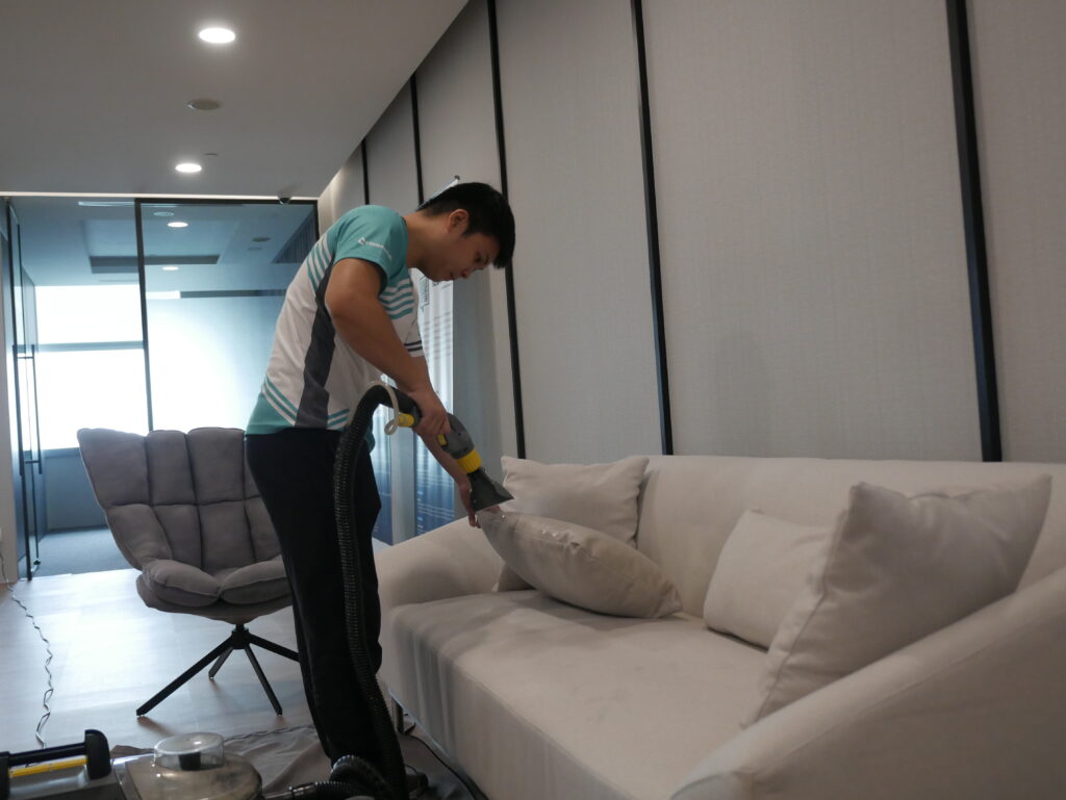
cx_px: 533
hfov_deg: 53.9
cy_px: 400
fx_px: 1048
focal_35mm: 34
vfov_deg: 41.8
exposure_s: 1/400
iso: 1600
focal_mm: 17
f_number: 2.8
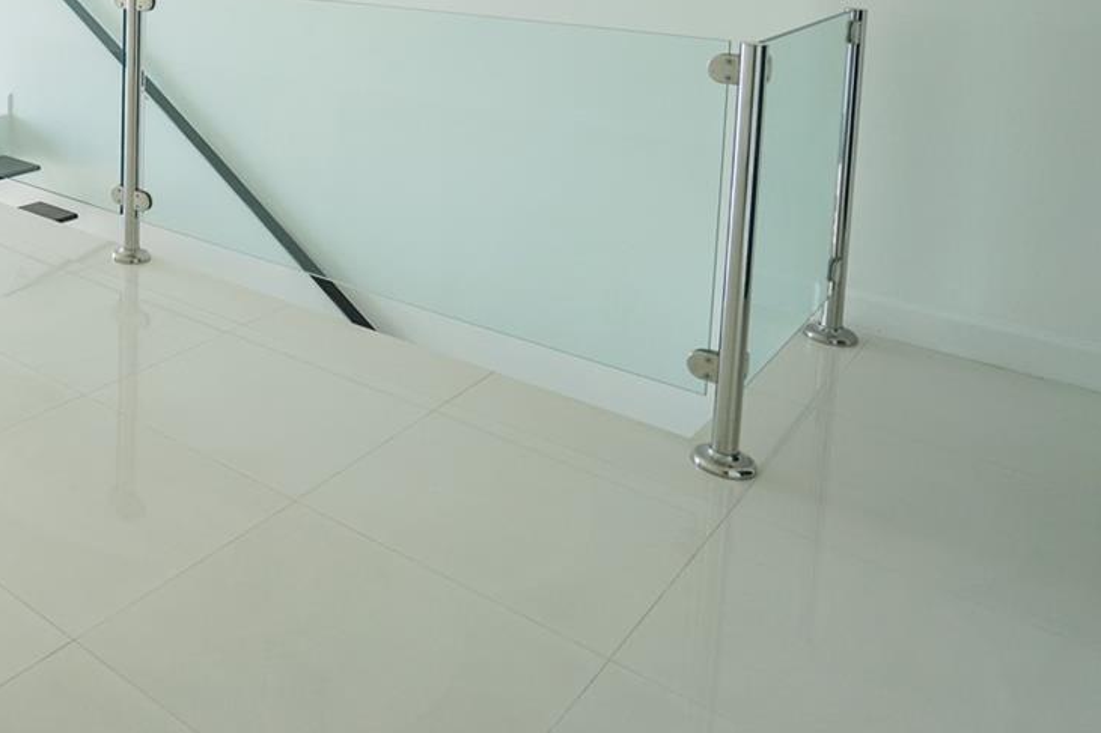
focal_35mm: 35
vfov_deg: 33.5
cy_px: -53
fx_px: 1070
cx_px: 44
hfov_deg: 47.0
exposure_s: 1/80
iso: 100
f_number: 5
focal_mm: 16
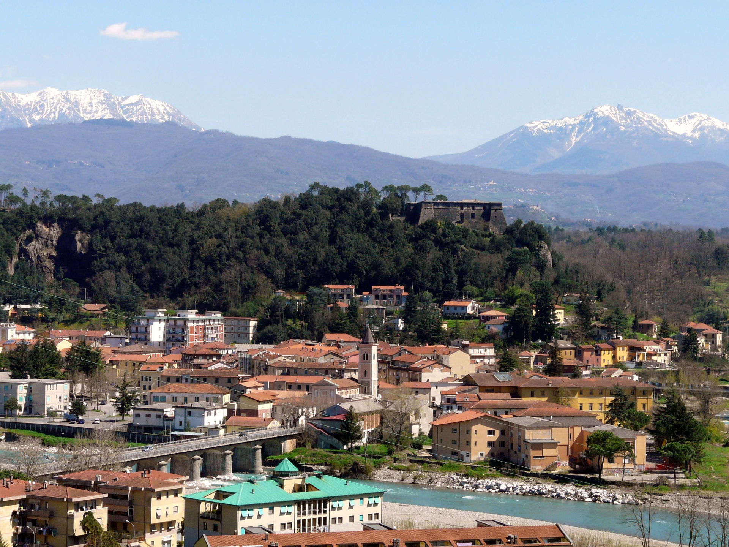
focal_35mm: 89
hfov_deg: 22.0
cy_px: 274
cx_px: 364
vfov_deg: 16.6
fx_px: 1874
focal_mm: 14.7
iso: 100
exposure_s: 1/320
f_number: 5.6
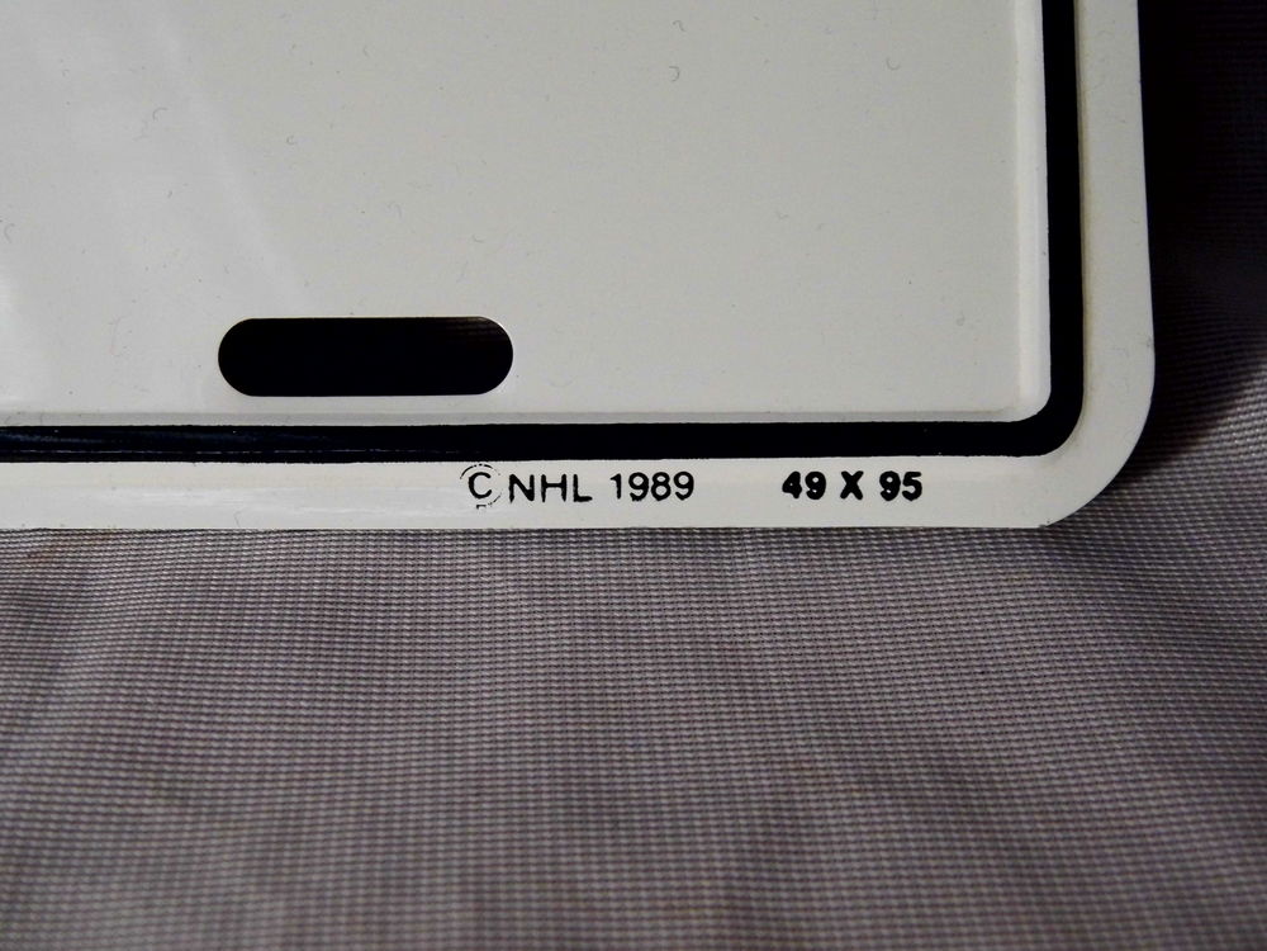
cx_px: 634
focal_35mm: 58
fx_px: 2123
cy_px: 476
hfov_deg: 33.2
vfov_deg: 25.2
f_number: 3.9
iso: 400
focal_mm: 10.4
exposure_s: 1/30
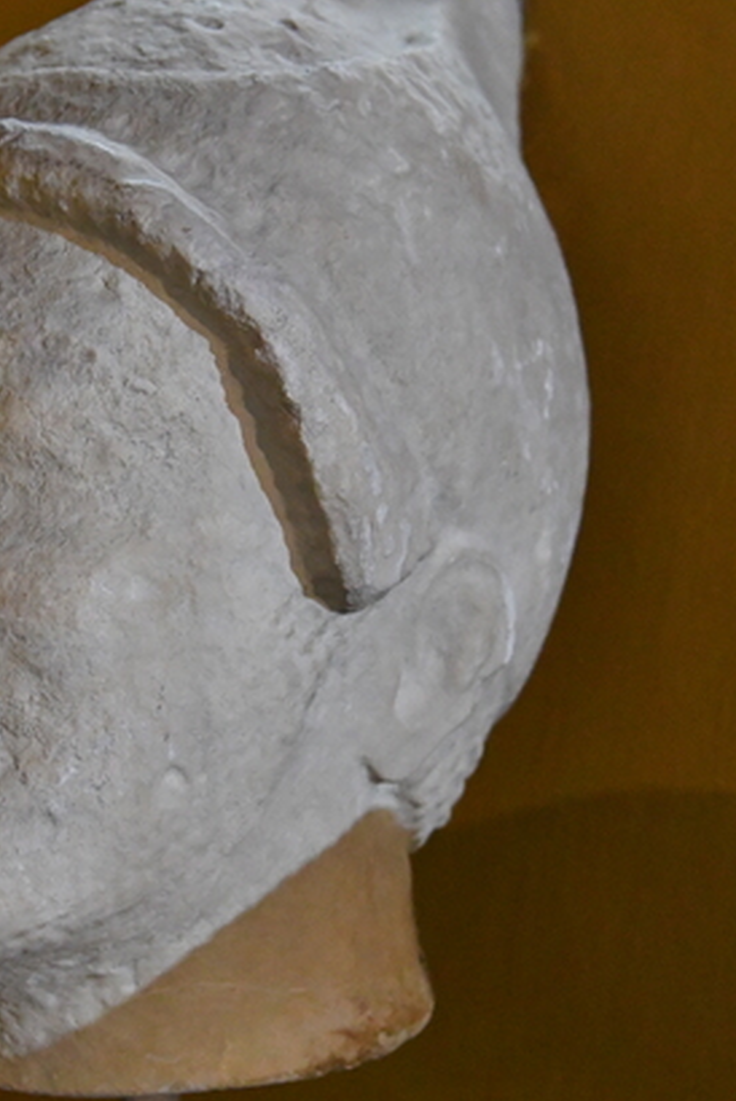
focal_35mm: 111
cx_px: 180
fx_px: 3398
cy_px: 567
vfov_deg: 18.4
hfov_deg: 12.3
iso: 8000
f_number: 4.5
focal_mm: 46
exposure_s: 1/125
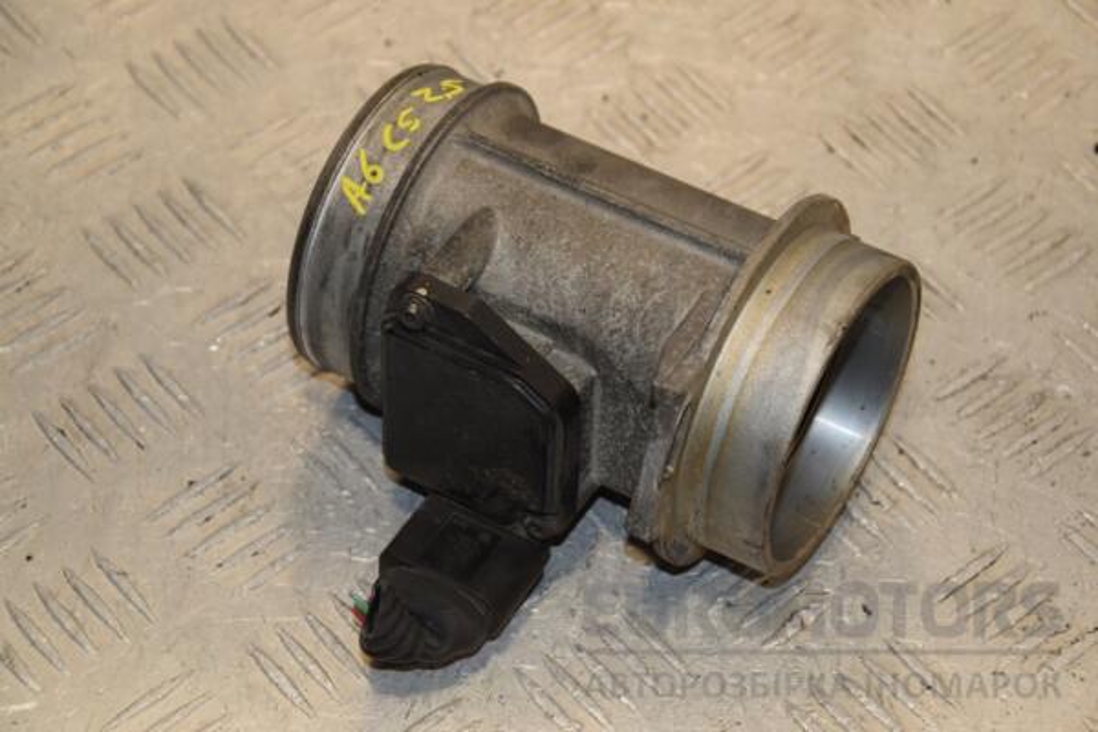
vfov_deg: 13.0
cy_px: 366
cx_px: 549
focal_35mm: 105
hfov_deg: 19.5
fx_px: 3202
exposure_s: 1/200
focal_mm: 70
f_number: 7.1
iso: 800
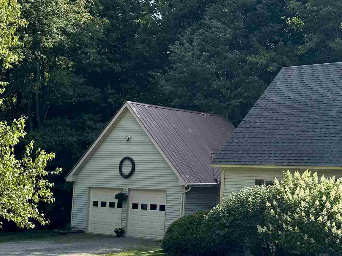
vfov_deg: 22.9
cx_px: 300
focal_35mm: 64
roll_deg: -2.3
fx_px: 632
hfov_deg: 29.2
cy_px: 113
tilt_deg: +5.6
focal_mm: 6.76
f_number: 1.78
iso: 80
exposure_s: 1/2506
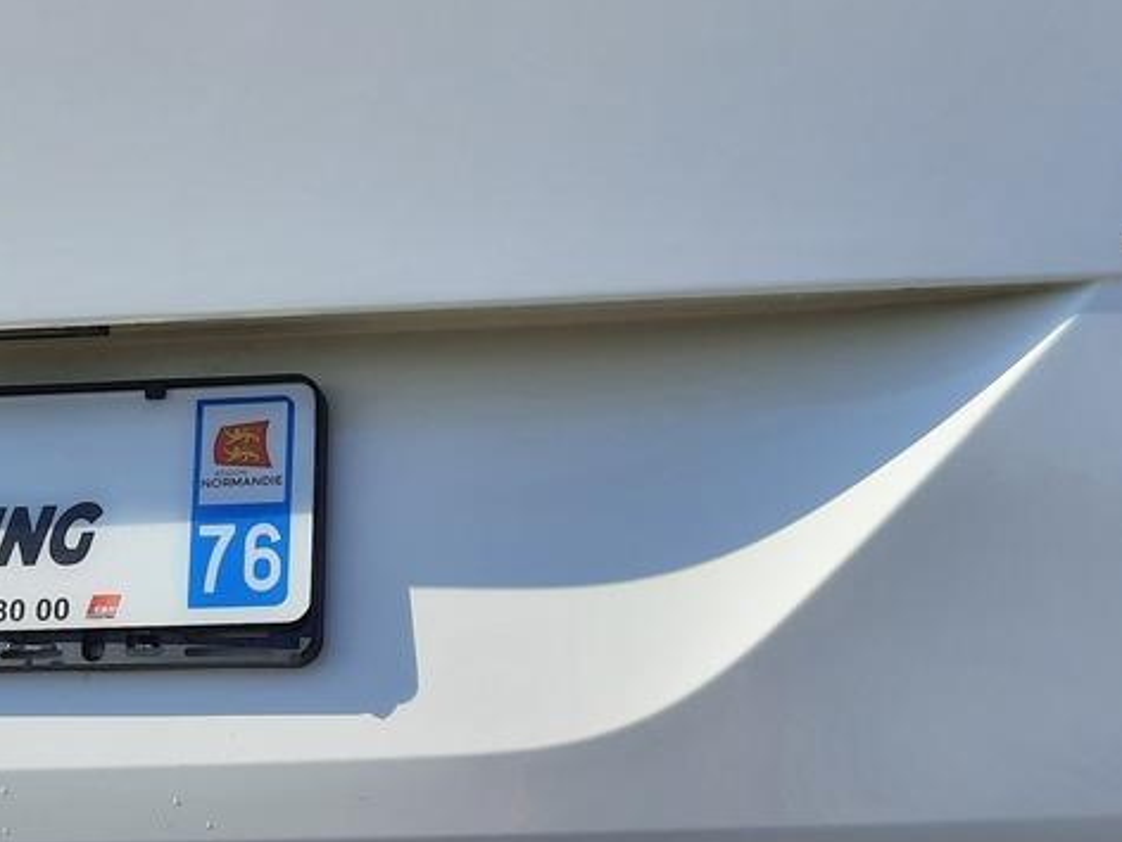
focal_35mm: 53
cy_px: 844
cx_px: 483
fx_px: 1718
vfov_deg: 26.1
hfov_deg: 36.1
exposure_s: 1/1253
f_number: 2
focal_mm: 4.6
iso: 32
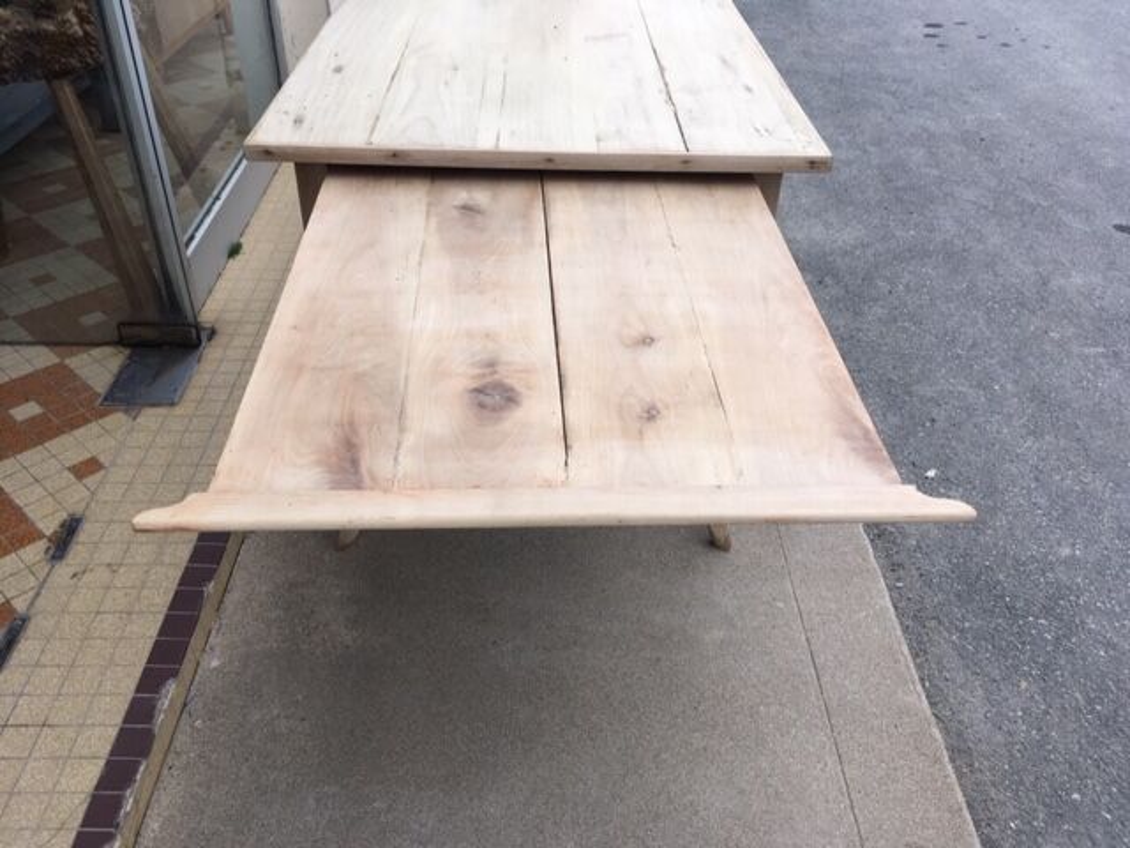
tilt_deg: -36.1
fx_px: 947
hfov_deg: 61.7
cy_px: 424
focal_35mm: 29
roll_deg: -3.5
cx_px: 565
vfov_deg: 48.2
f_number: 2.2
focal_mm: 4.15
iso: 32
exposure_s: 1/120
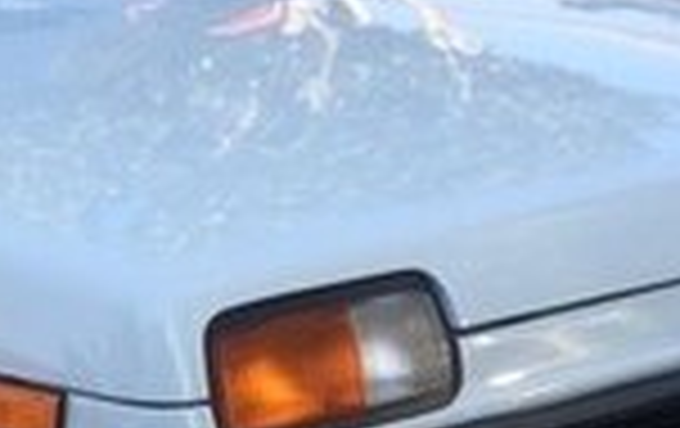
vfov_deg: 9.6
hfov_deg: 15.1
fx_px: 2488
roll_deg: +2.6
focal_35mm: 134
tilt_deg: -18.0
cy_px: 619
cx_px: -122
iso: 32
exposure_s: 1/746
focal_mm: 4.15
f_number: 2.2
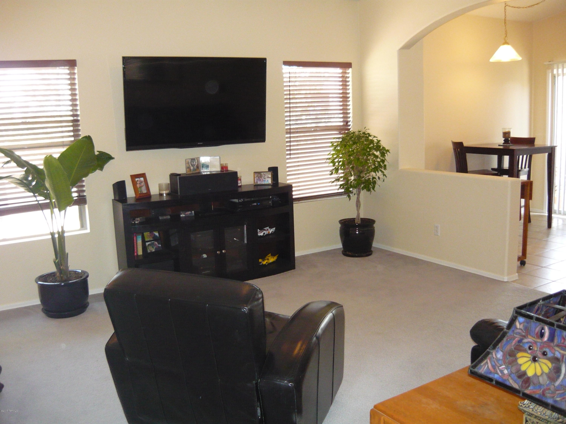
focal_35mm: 33
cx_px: 283
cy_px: 212
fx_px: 540
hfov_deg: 55.4
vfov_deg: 42.9
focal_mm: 5.5
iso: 400
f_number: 2.8
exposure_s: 1/30
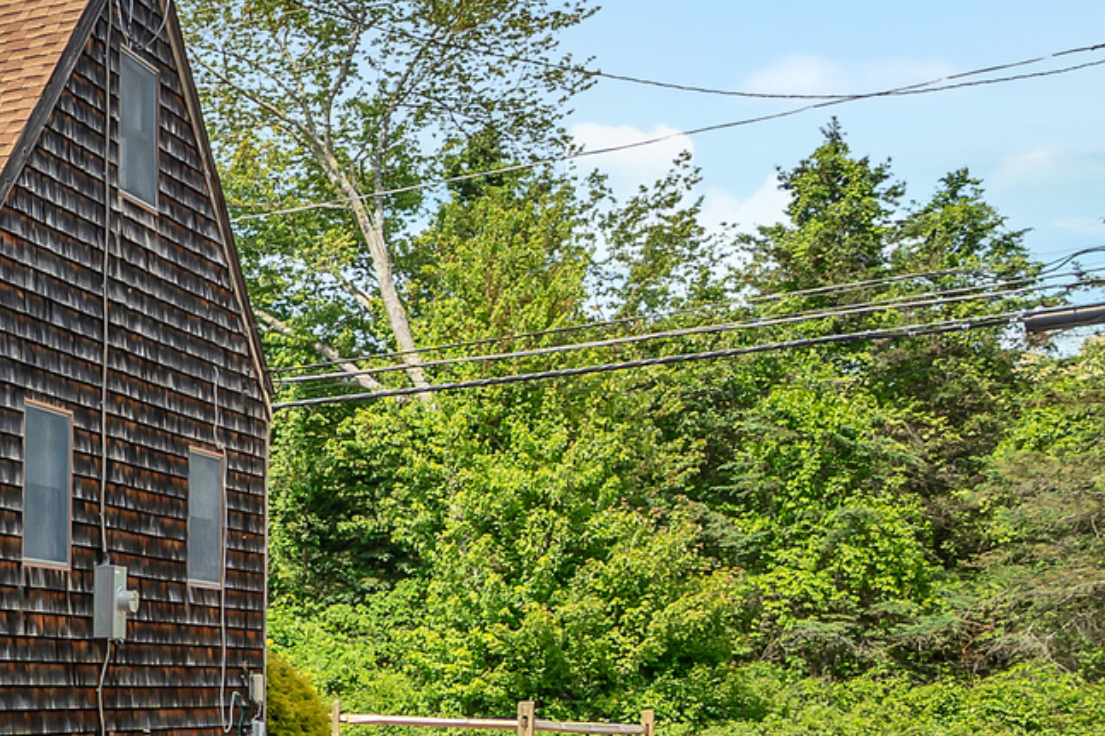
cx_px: -968
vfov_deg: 17.7
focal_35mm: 76
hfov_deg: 19.1
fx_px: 2332
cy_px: 623
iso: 100
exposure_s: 1/100
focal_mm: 16
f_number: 7.1
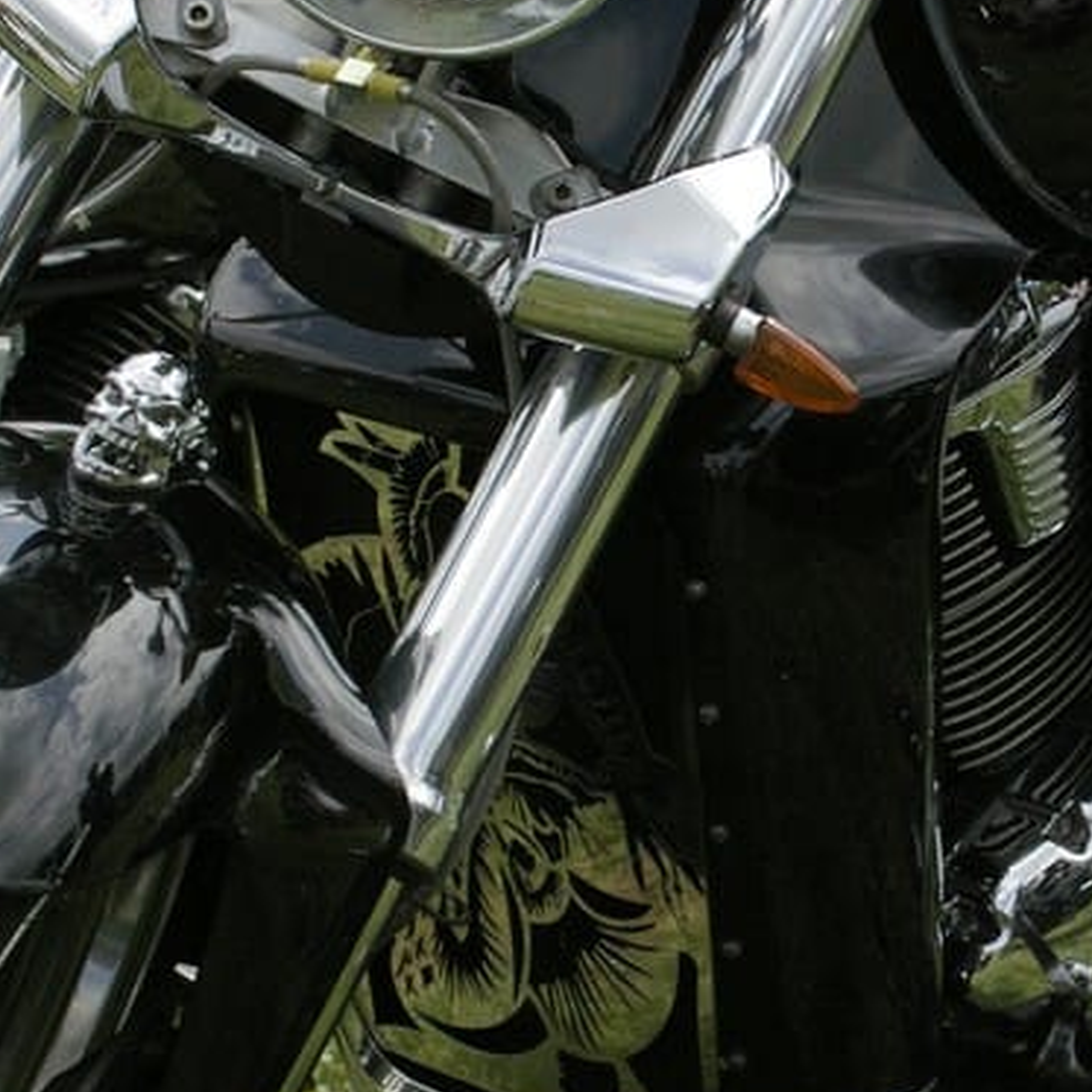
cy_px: 435
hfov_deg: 15.3
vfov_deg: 15.5
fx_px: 3997
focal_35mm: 112
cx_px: 1028
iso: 800
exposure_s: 1/1600
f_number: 5.6
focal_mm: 32
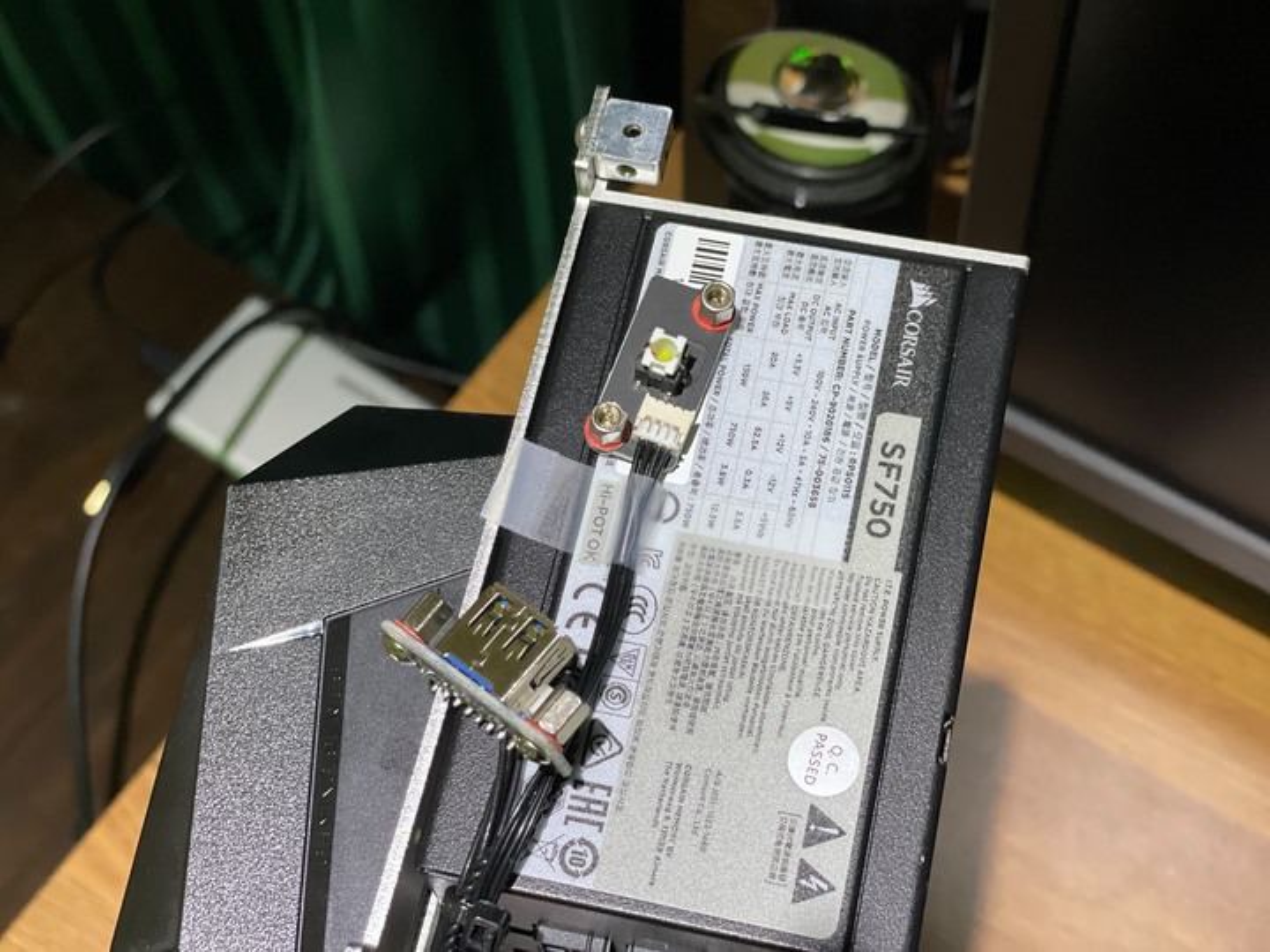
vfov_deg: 28.0
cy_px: 476
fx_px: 1908
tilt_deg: -60.4
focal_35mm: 52
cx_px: 635
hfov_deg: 36.8
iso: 320
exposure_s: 1/40
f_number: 2
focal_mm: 6
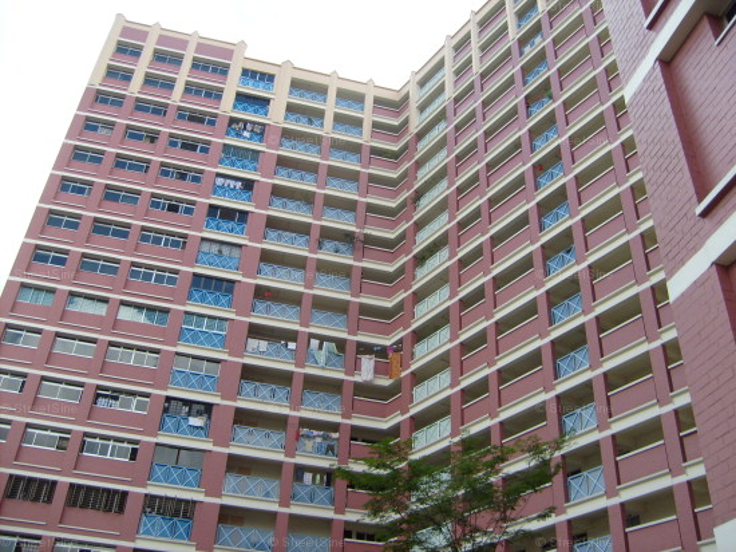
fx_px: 744
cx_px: 368
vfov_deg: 40.7
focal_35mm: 35
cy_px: 276
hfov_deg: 52.6
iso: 80
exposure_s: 1/90
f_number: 7.1
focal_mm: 5.8
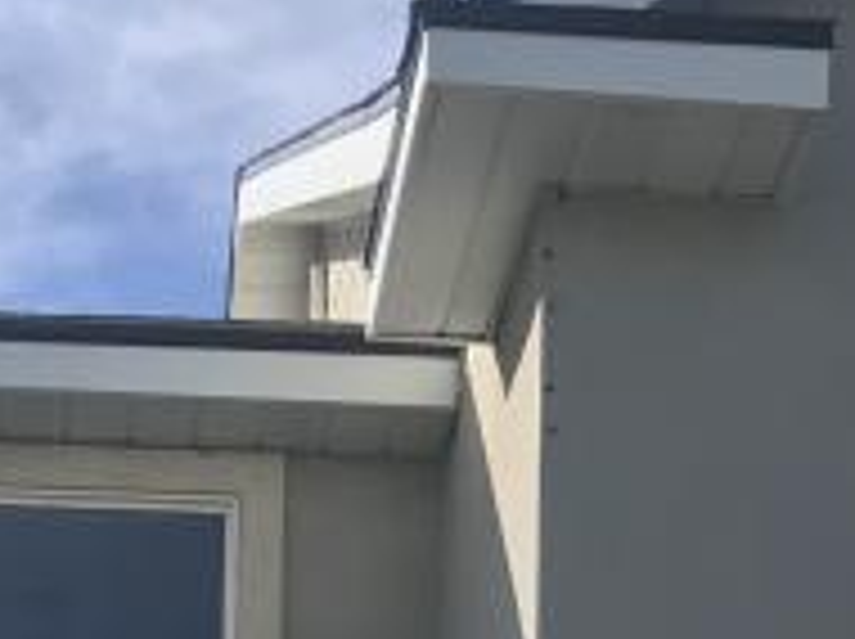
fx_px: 3725
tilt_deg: +7.5
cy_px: 1688
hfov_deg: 13.0
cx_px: 198
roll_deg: -0.7
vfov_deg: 8.7
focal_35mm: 151
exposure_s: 1/1546
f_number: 1.8
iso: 20
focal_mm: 3.99
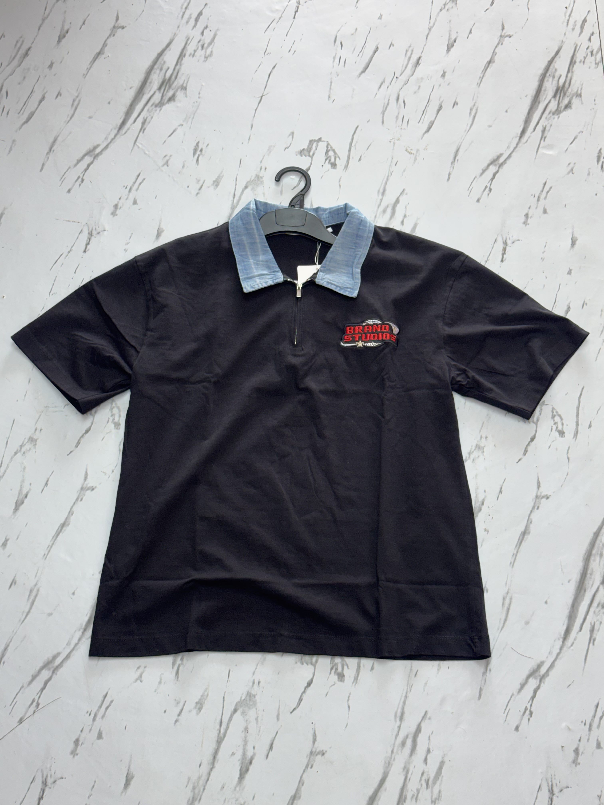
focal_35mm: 48
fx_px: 1117
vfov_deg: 39.7
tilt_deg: -67.1
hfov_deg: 30.3
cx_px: 302
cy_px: 402
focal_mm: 6.76
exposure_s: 1/100
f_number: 1.78
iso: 80
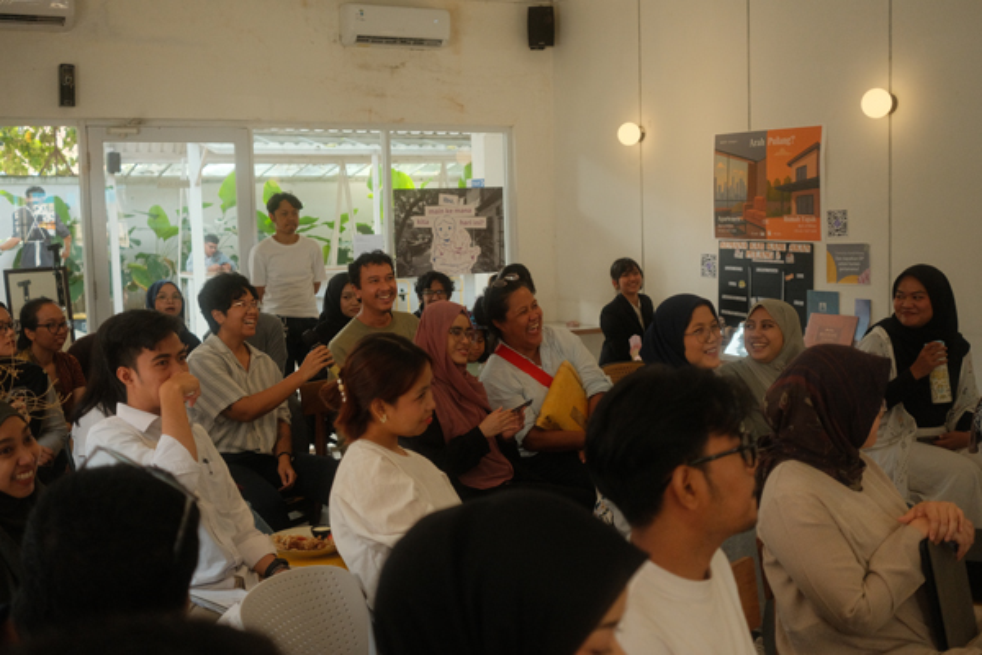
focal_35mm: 41
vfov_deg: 32.6
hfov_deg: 47.4
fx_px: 1118
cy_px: 328
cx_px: 491
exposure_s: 1/500
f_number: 2.8
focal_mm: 27
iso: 1250
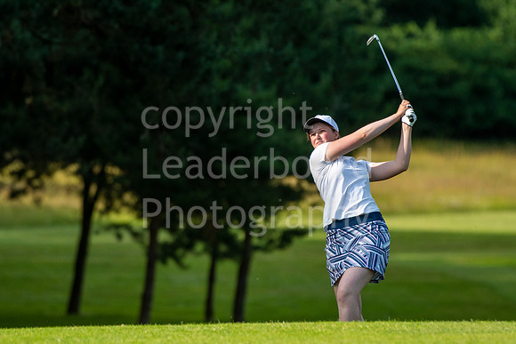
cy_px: 172
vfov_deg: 2.4
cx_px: 258
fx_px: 8387
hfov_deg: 3.5
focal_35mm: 585
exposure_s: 1/1250
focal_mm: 390
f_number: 5.6
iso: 400
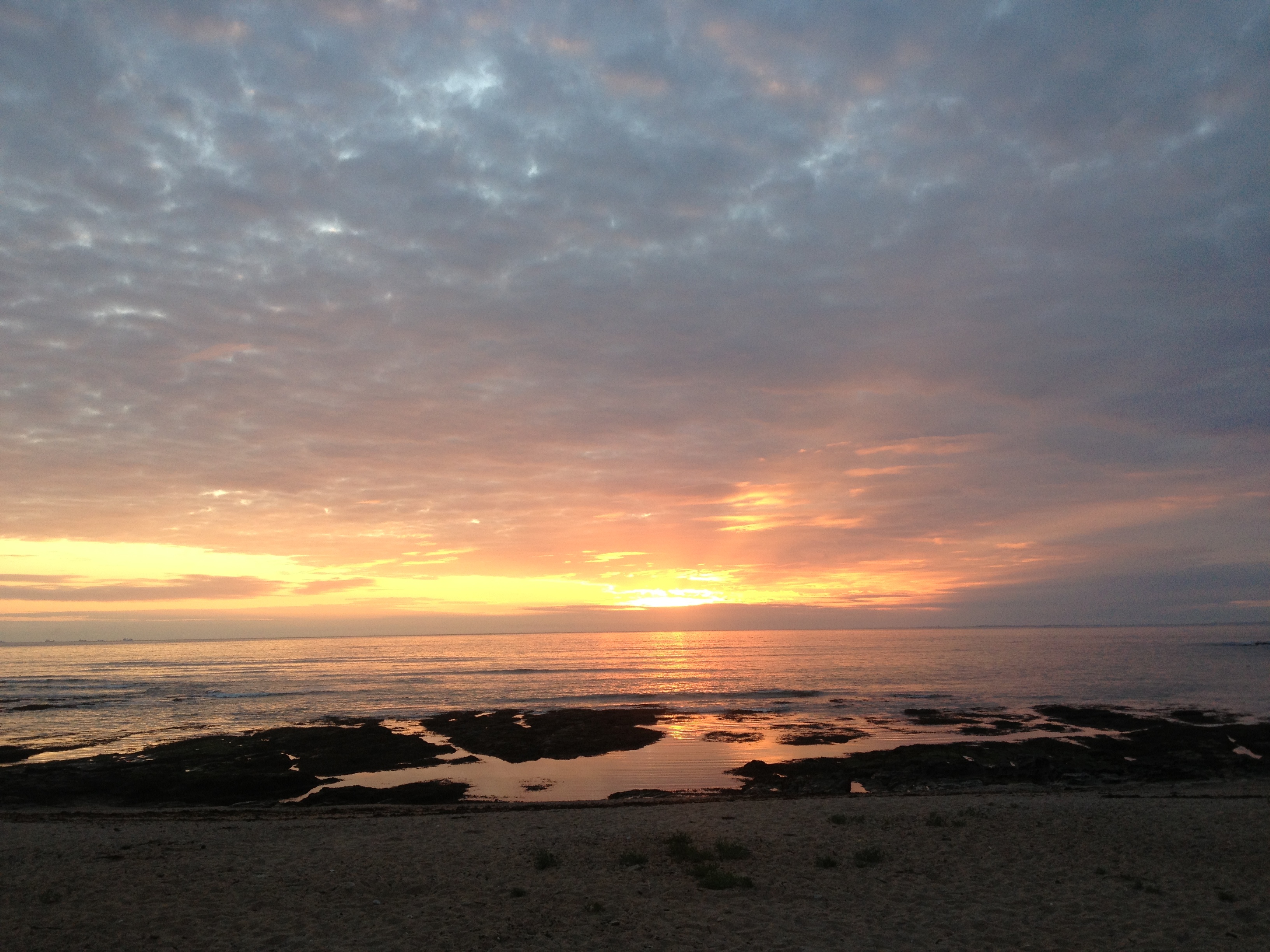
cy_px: 476
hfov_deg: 52.6
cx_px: 635
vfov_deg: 40.7
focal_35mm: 35
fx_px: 1284
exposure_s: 1/160
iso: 50
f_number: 2.4
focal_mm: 4.28
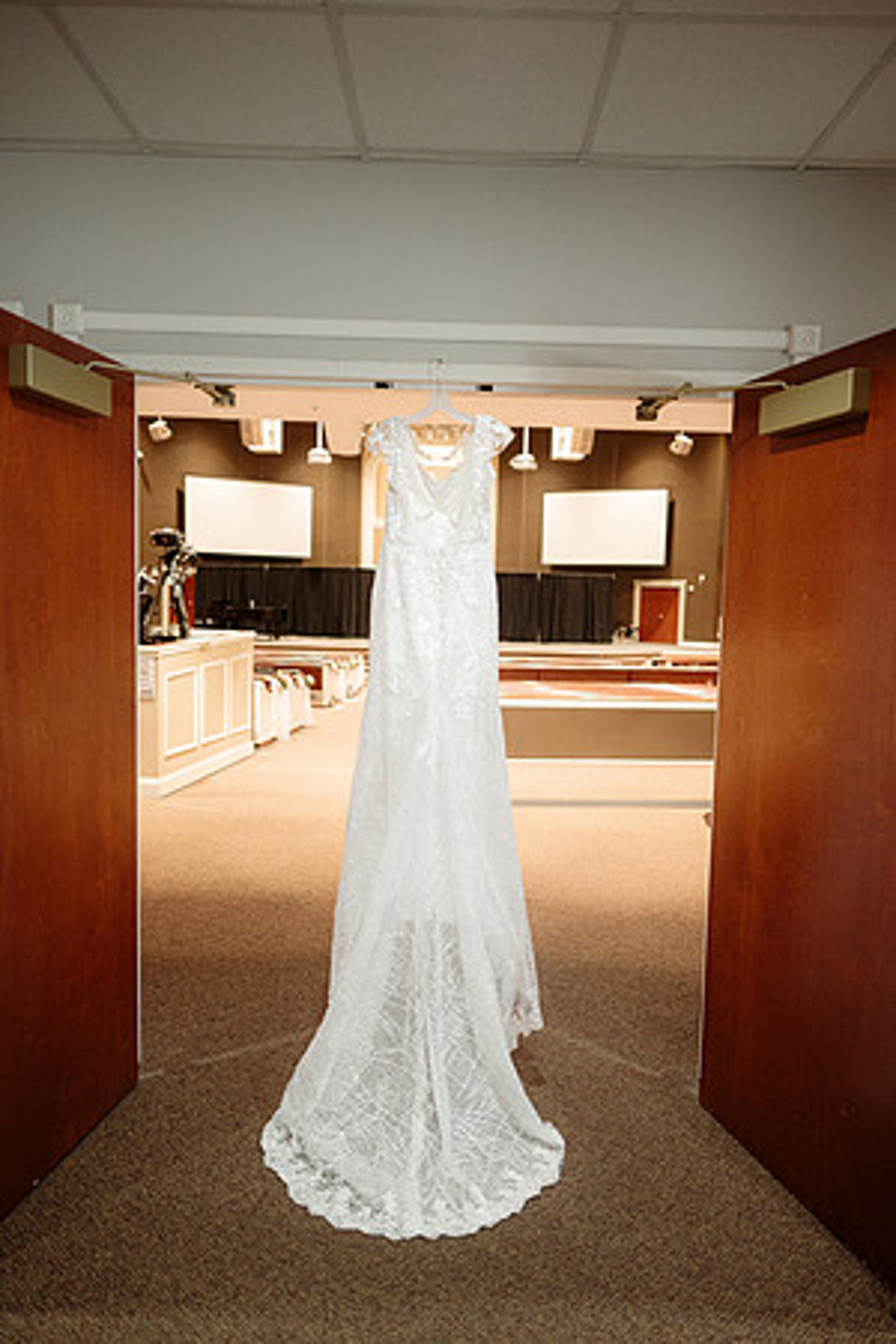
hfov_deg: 53.1
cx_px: 448
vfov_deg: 73.7
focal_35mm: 24
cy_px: 672
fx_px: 896
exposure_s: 1/160
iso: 1000
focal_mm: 24
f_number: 1.8
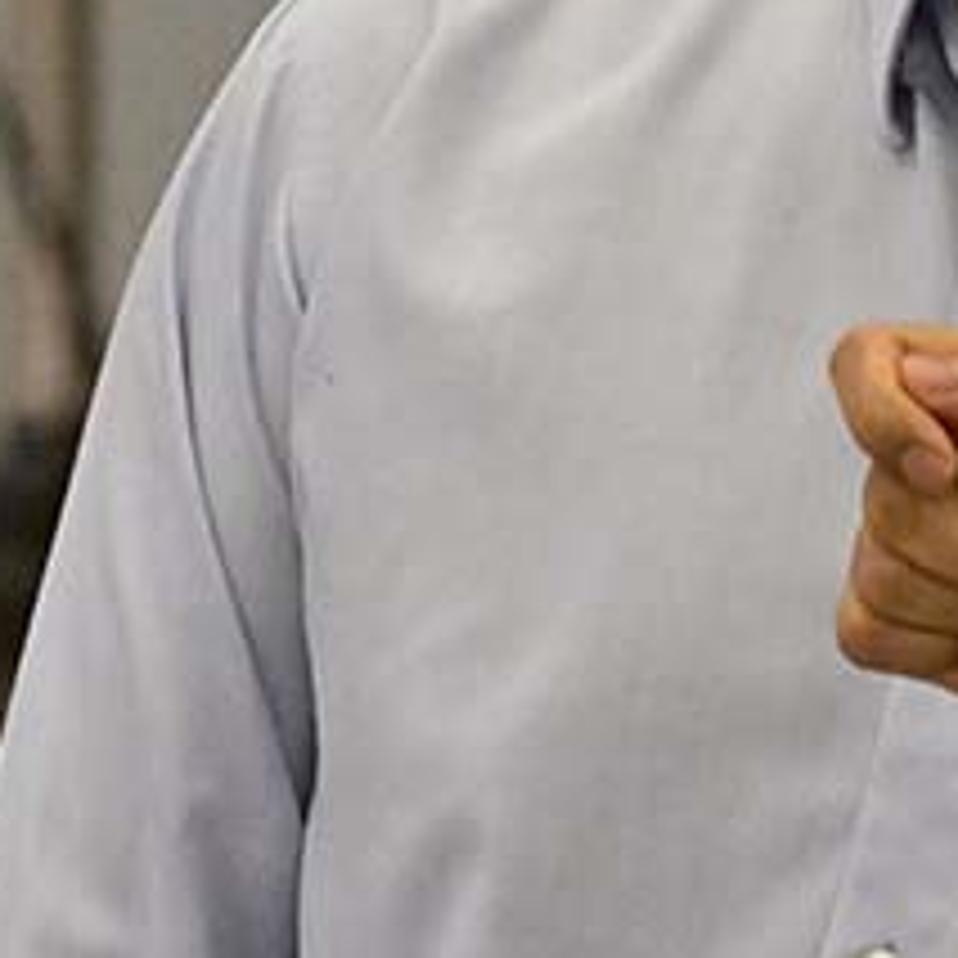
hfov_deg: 2.3
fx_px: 23953
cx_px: 909
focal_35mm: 765
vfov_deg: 2.3
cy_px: -117
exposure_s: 1/200
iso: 12800
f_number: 6.3
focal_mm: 200
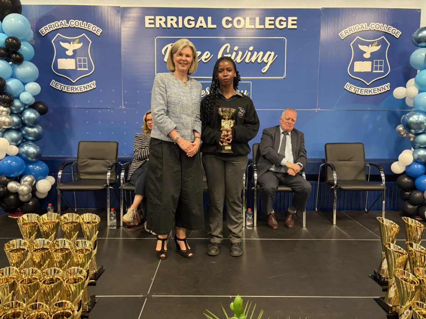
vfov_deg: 53.1
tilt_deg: -6.1
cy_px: 160
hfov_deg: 67.3
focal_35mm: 26
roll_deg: +0.5
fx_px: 320
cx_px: 213
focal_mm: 5.96
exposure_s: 1/50
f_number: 1.6
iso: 250
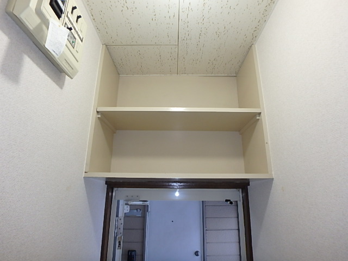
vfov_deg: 63.4
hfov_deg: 79.0
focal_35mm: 21
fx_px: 211
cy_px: 130
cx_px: 174
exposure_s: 1/30
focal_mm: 3.7
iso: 200
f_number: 3.5
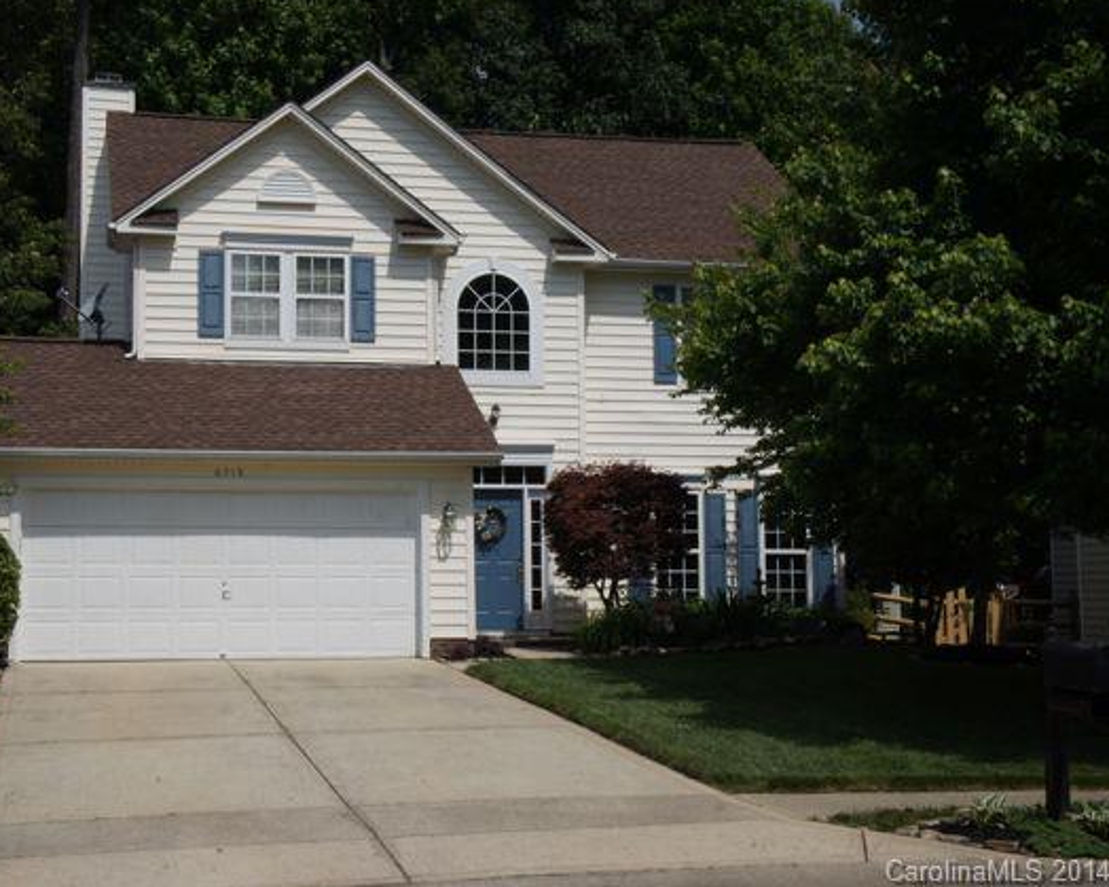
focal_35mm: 55
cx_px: 451
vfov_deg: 27.6
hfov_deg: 34.1
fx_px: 1805
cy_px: 441
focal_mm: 32
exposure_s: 1/160
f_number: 20
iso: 200
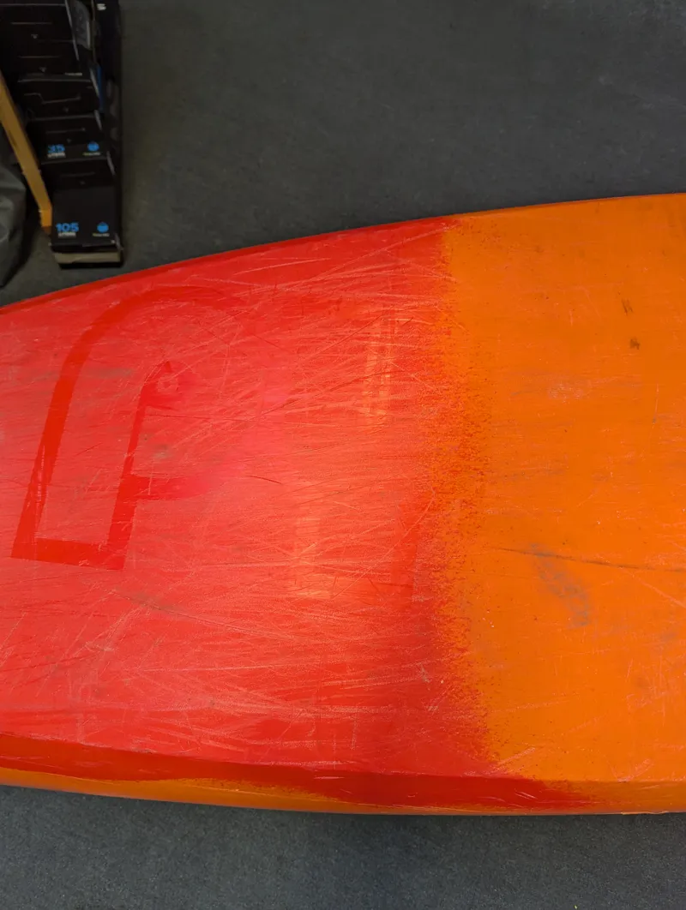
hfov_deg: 57.0
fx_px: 632
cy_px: 455
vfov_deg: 71.5
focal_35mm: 24
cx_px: 343
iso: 75
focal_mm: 6.81
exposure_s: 1/100
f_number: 1.85
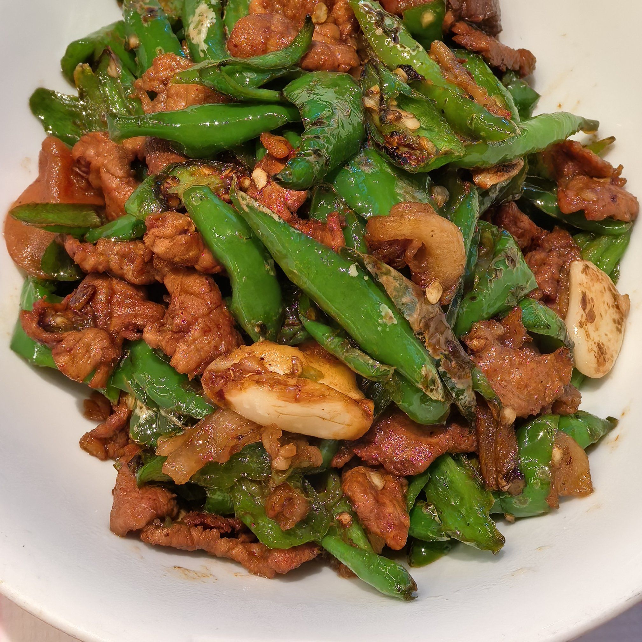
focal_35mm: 61
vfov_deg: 28.1
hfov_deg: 28.2
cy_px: 257
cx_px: 321
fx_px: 1280
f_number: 2.8
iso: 200
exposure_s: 1/100
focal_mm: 5.75
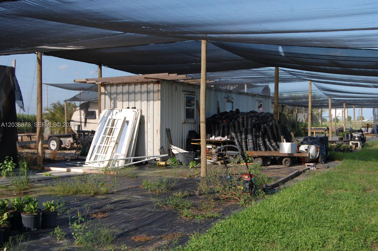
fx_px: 488
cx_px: 189
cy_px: 126
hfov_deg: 42.4
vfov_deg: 28.9
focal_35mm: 46
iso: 200
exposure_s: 1/160
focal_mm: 31
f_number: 7.1
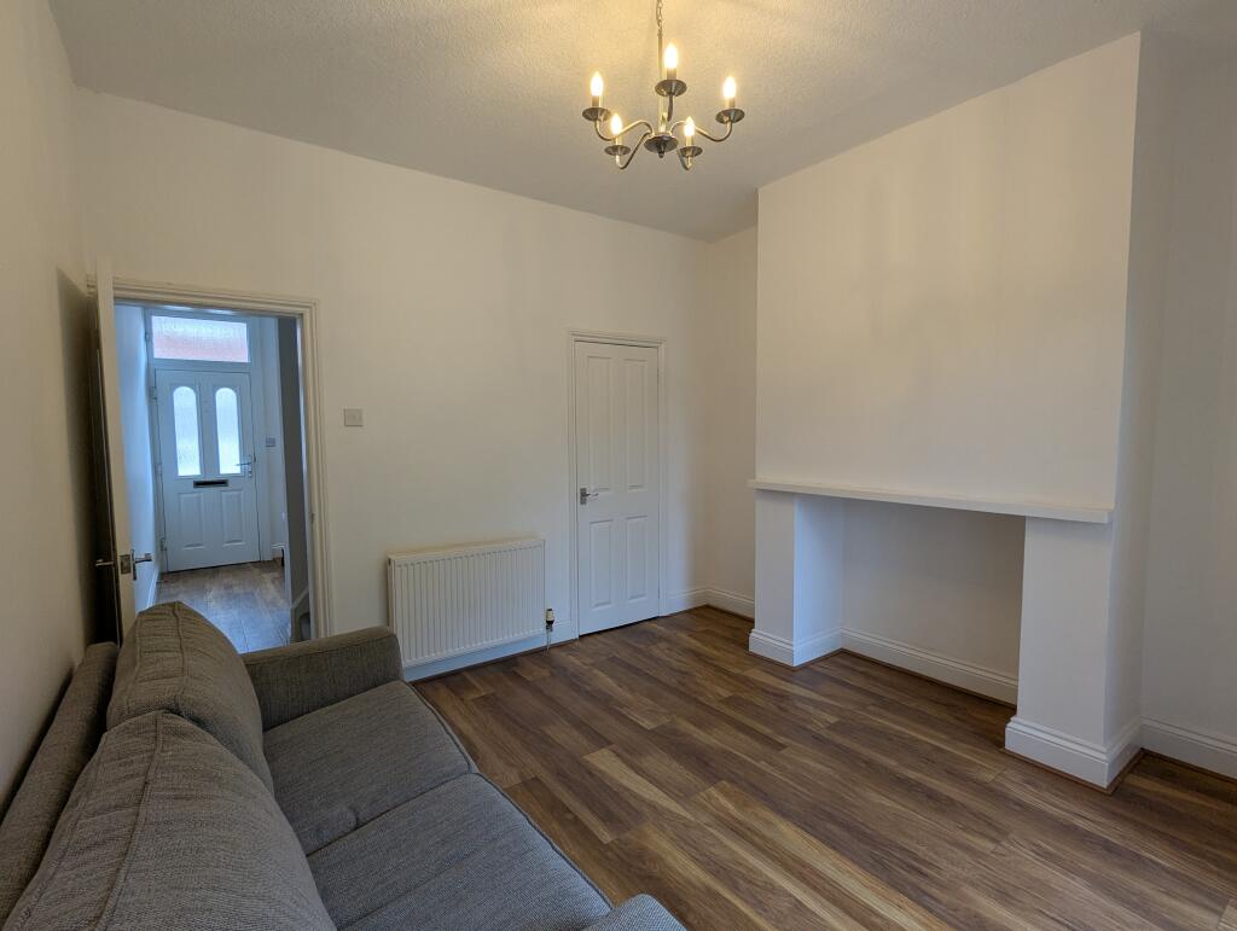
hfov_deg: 94.4
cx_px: 618
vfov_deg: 78.2
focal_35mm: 16
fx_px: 573
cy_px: 466
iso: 49
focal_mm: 2.35
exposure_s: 1/74.2
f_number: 2.2
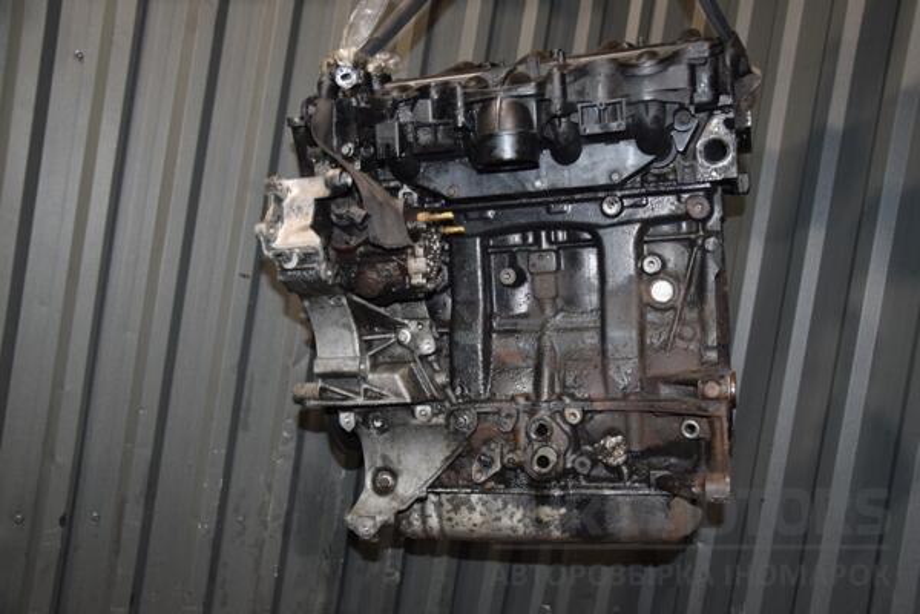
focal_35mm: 33
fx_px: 843
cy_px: 307
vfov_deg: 40.0
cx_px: 460
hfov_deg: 57.2
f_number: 5
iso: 800
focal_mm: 22
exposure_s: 1/60
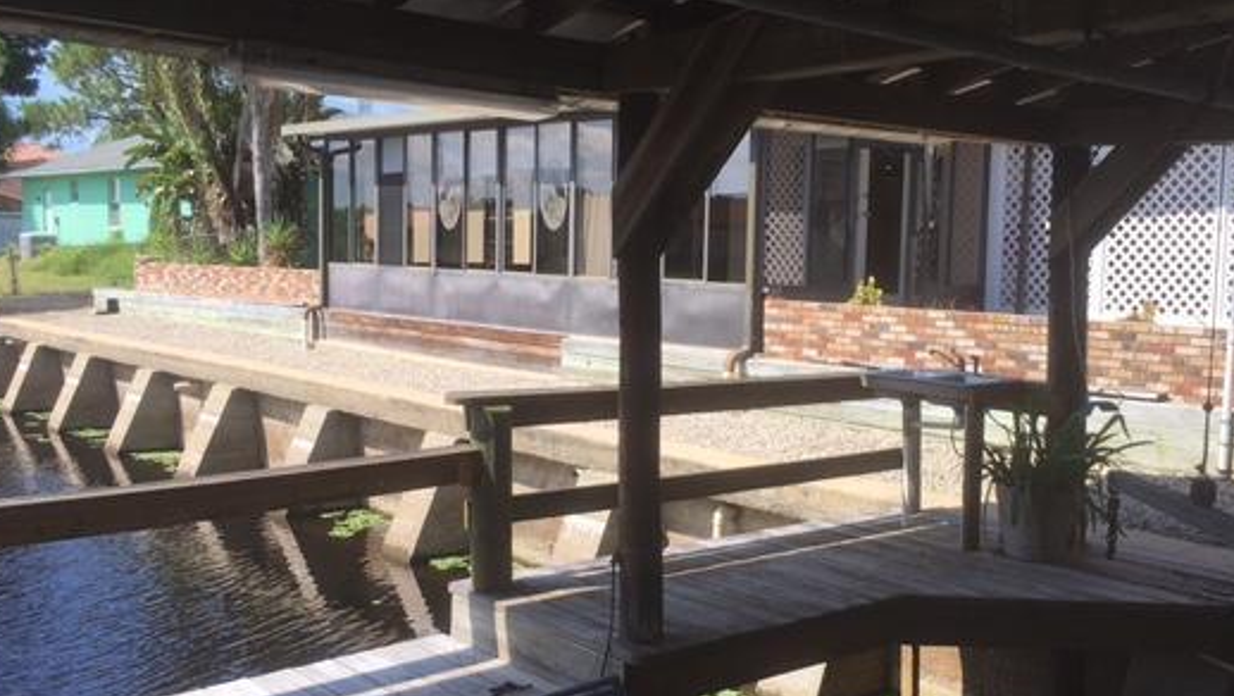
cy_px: 372
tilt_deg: -5.6
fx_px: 1277
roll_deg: -2.1
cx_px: 727
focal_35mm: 39
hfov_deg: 51.3
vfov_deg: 30.5
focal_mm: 4.15
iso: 25
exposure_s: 1/950
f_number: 2.2
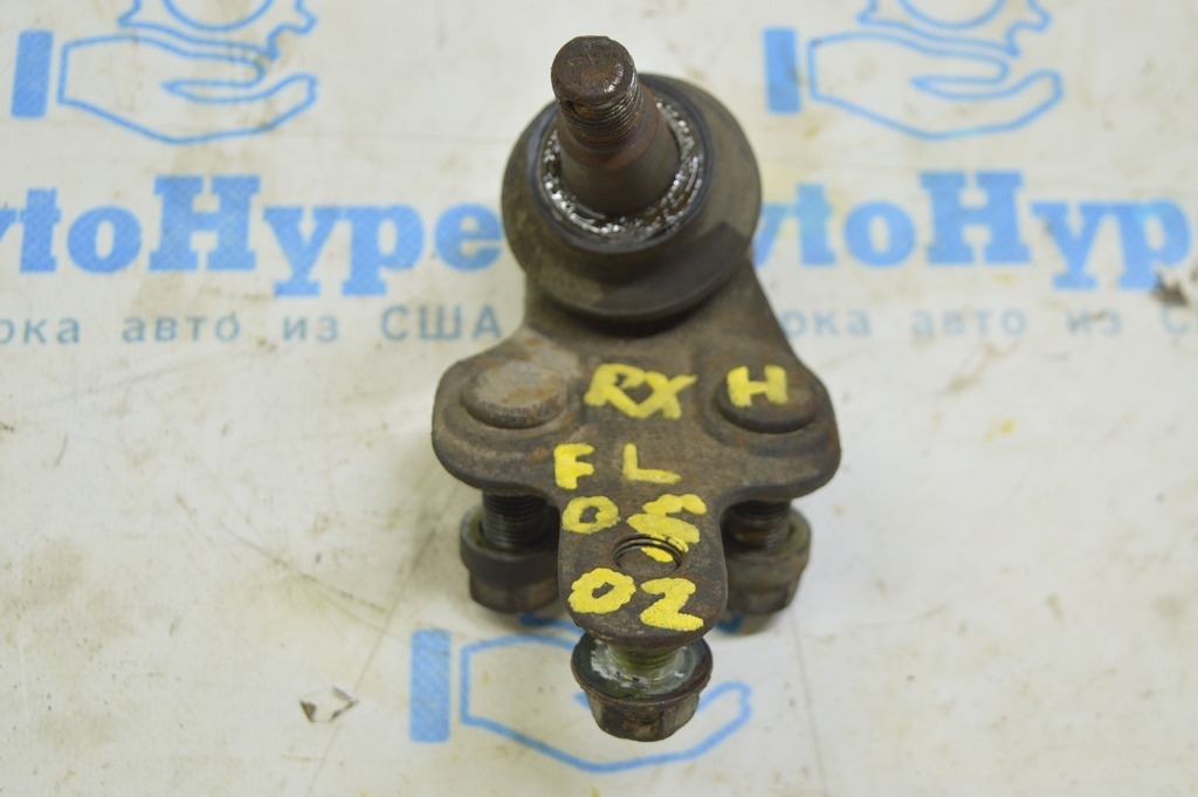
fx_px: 1995
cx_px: 599
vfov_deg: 22.6
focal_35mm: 60
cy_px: 398
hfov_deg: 33.4
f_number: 5.6
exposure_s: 1/20
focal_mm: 40
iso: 400
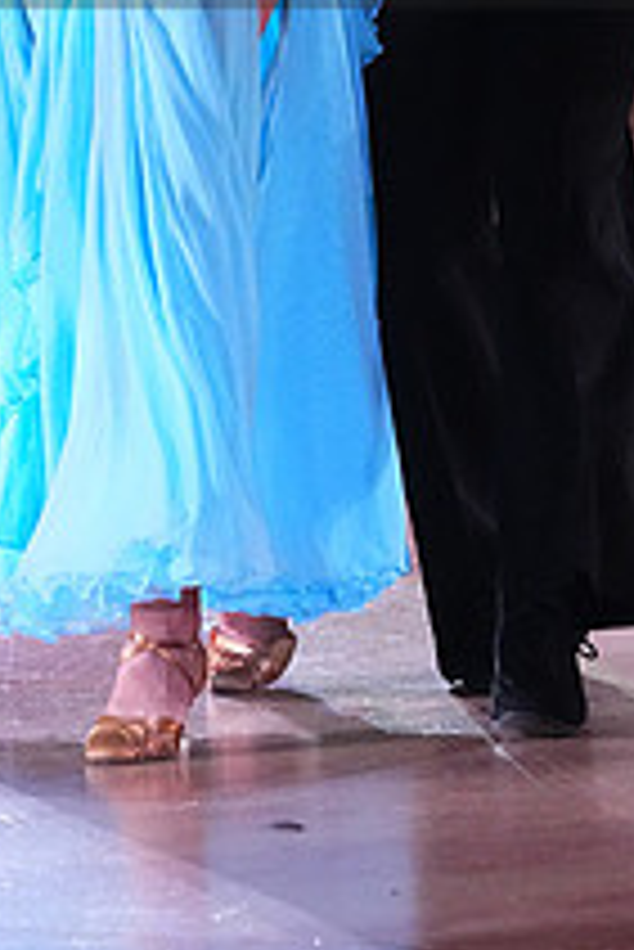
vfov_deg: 3.7
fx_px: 14478
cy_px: -140
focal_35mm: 549
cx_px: 295
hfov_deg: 2.5
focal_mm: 200
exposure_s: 1/400
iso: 8000
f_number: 5
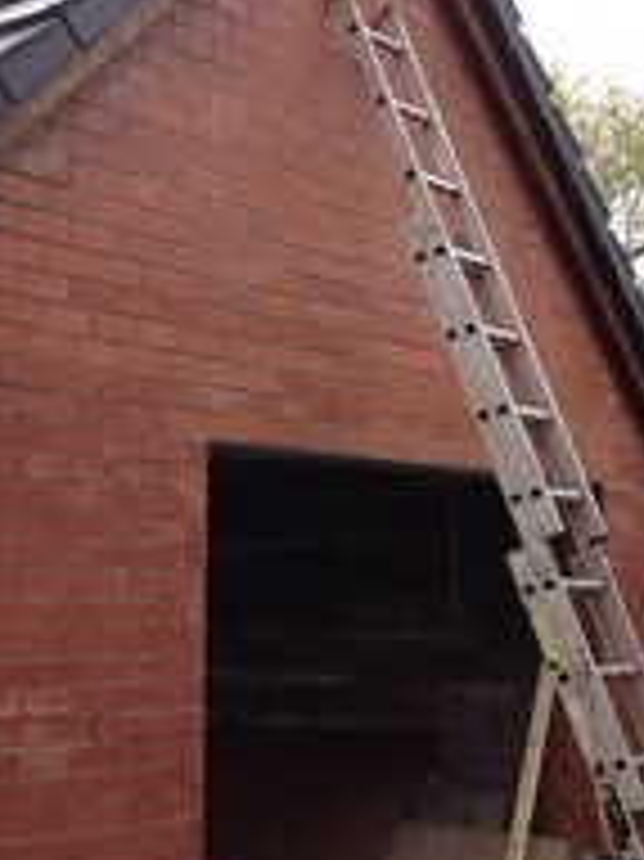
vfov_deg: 28.0
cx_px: -221
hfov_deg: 19.4
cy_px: 558
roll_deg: -2.6
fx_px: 1713
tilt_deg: -0.1
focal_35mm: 69
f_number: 2.4
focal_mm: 4.12
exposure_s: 1/249
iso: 50
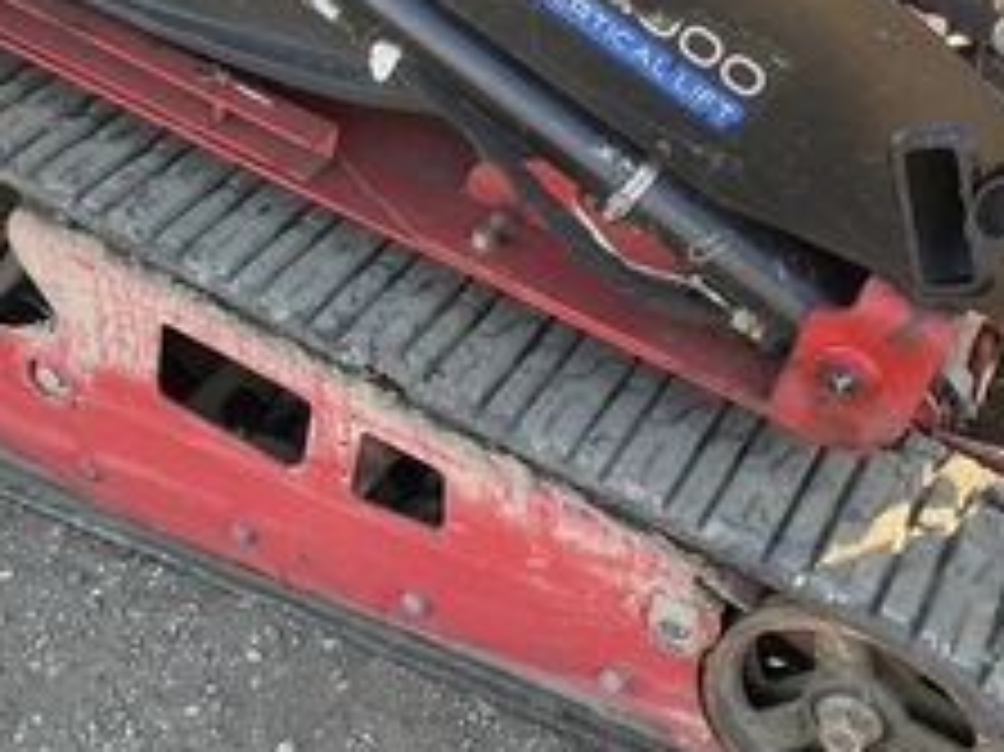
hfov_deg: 36.5
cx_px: 347
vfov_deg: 28.0
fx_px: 1507
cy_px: 365
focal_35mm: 52
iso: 32
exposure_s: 1/157
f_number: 1.8
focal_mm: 3
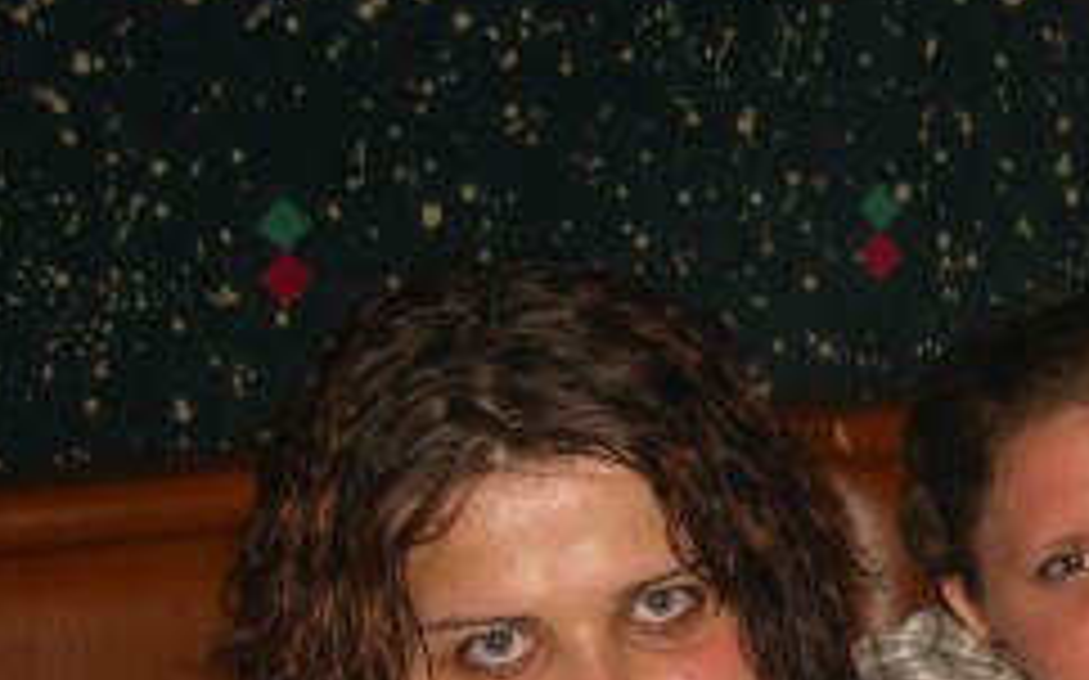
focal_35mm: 100
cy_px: 910
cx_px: 1116
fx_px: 2967
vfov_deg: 12.6
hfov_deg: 20.1
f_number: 2.8
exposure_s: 1/60
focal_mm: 7.9
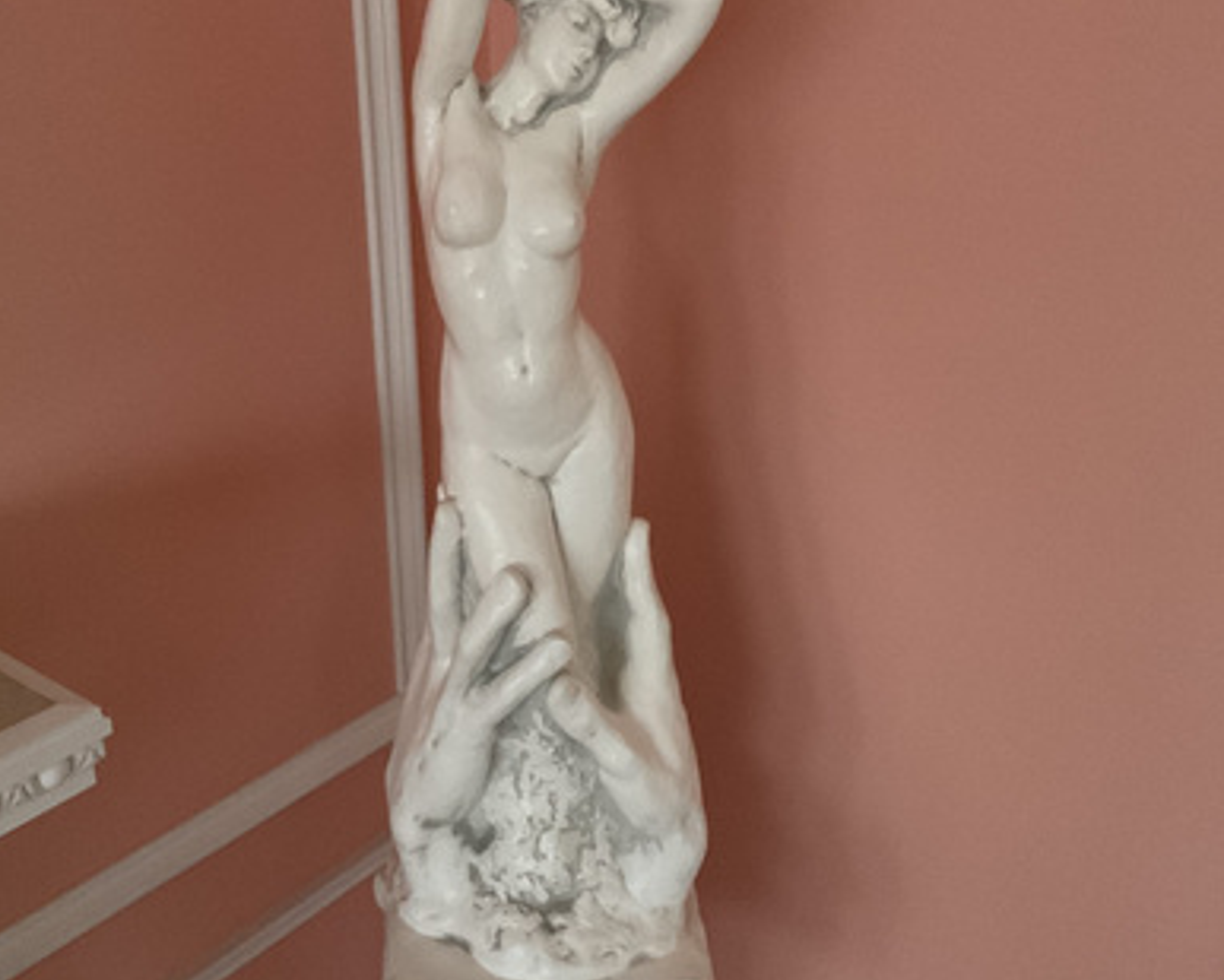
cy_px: 454
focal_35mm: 44
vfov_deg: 34.1
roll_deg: -0.8
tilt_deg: -24.2
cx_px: 587
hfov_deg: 42.0
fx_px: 1594
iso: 500
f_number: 1.8
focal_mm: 3
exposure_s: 1/30
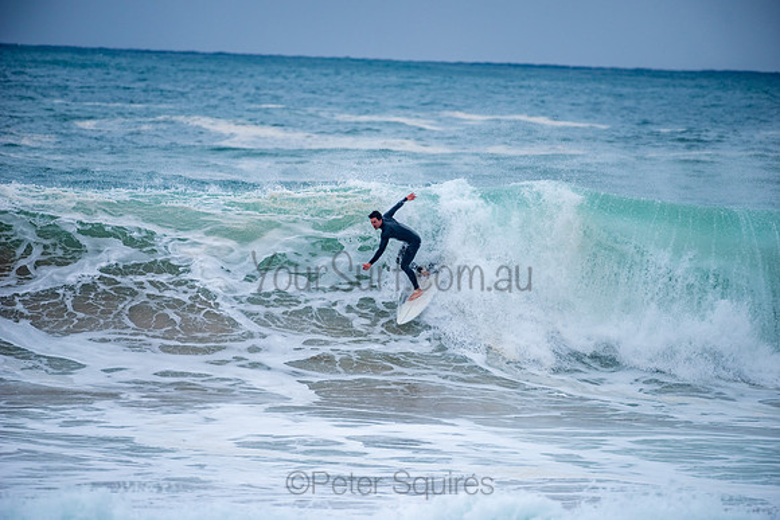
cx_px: 390
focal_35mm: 500
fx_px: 10835
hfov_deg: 4.1
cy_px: 260
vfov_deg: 2.8
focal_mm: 500
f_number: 5.6
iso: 200
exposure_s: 1/800
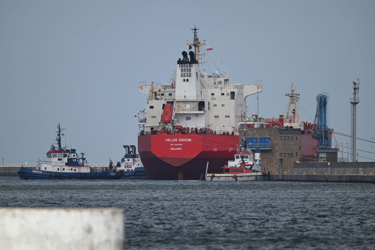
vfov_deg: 2.3
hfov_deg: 3.4
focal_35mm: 600
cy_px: 125
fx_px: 6250
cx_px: 188
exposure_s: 1/640
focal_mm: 600
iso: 110
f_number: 6.3
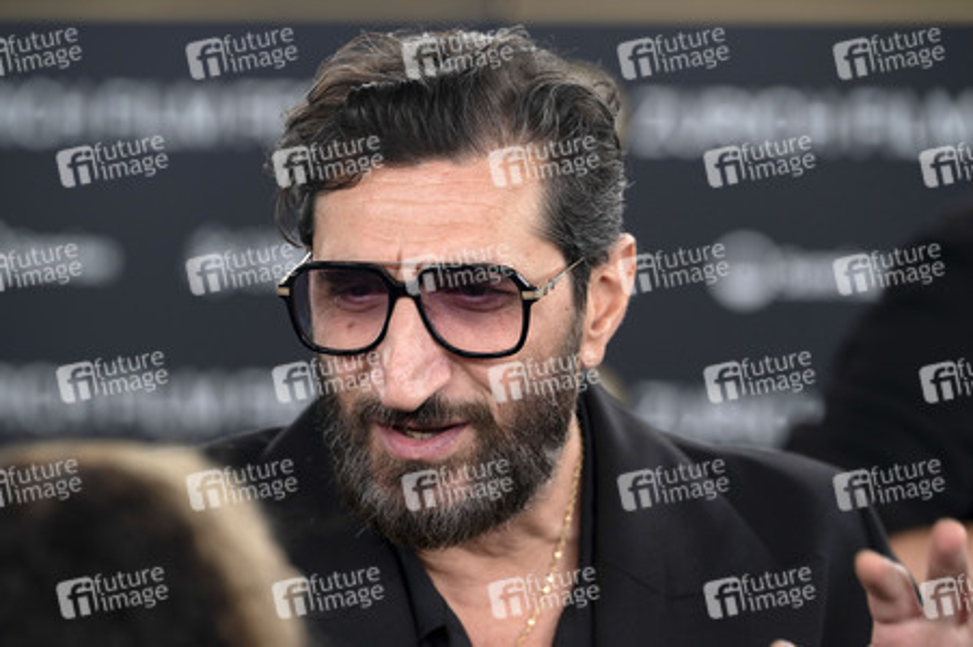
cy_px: 324
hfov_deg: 12.8
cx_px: 486
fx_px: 4321
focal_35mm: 160
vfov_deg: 8.6
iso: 400
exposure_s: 1/200
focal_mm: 160
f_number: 4
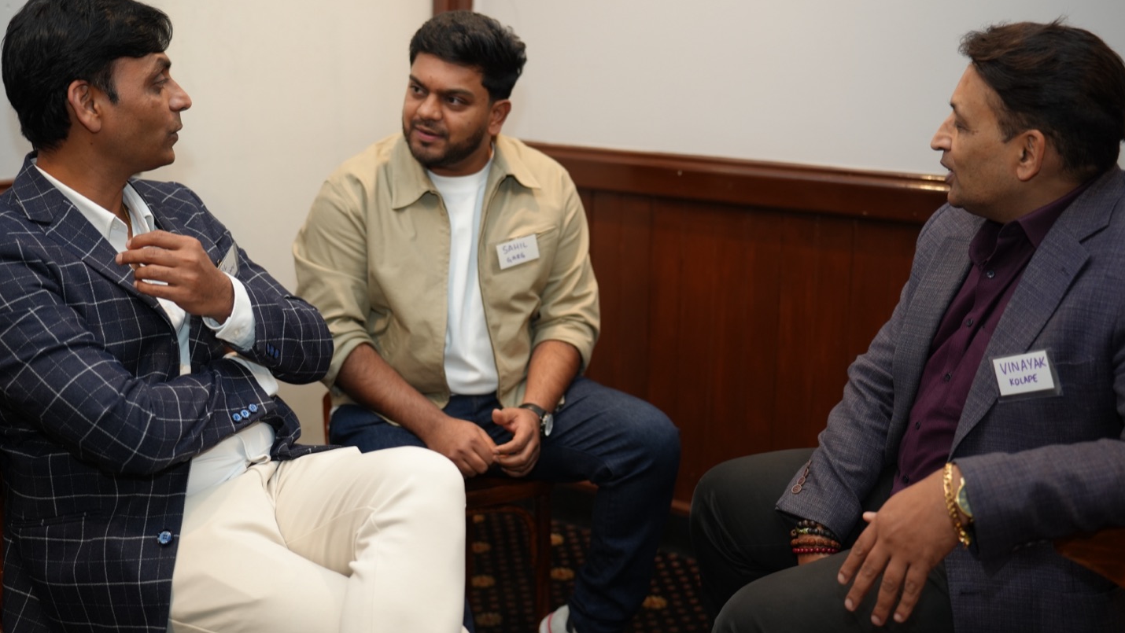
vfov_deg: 29.0
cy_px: 263
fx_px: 1223
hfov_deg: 49.4
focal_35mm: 41
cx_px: 528
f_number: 2
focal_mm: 35
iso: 400
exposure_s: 1/60
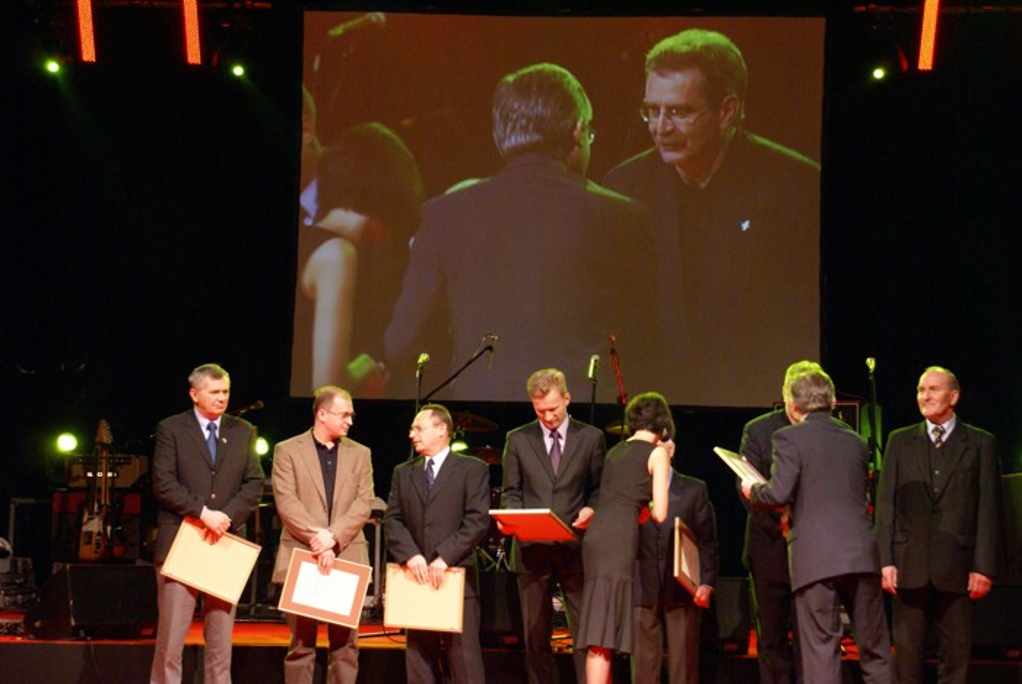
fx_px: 2131
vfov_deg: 18.2
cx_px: 511
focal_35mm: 75
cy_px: 342
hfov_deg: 27.0
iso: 800
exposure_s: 1/30
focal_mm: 50
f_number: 5.6
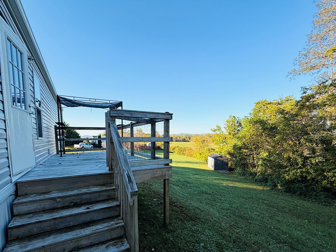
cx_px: 167
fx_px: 165
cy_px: 151
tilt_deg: -3.6
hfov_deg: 91.0
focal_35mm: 17
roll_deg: -0.1
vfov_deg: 73.9
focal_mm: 2.22
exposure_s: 1/760
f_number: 2.2
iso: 50
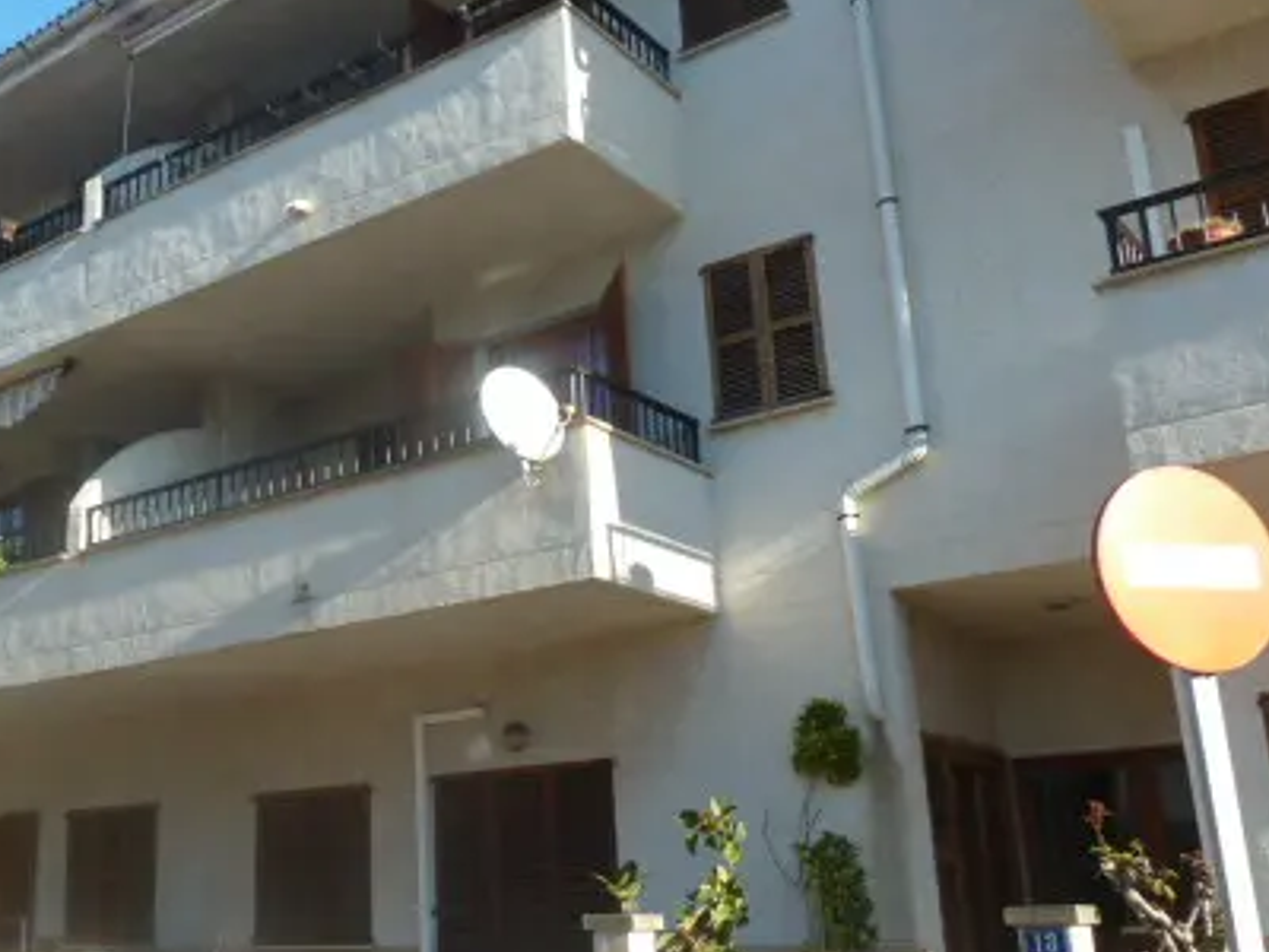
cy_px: 479
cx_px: 317
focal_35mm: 40
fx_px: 1466
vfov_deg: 36.0
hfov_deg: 45.2
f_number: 4
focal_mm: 4.1
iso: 80
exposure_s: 1/250
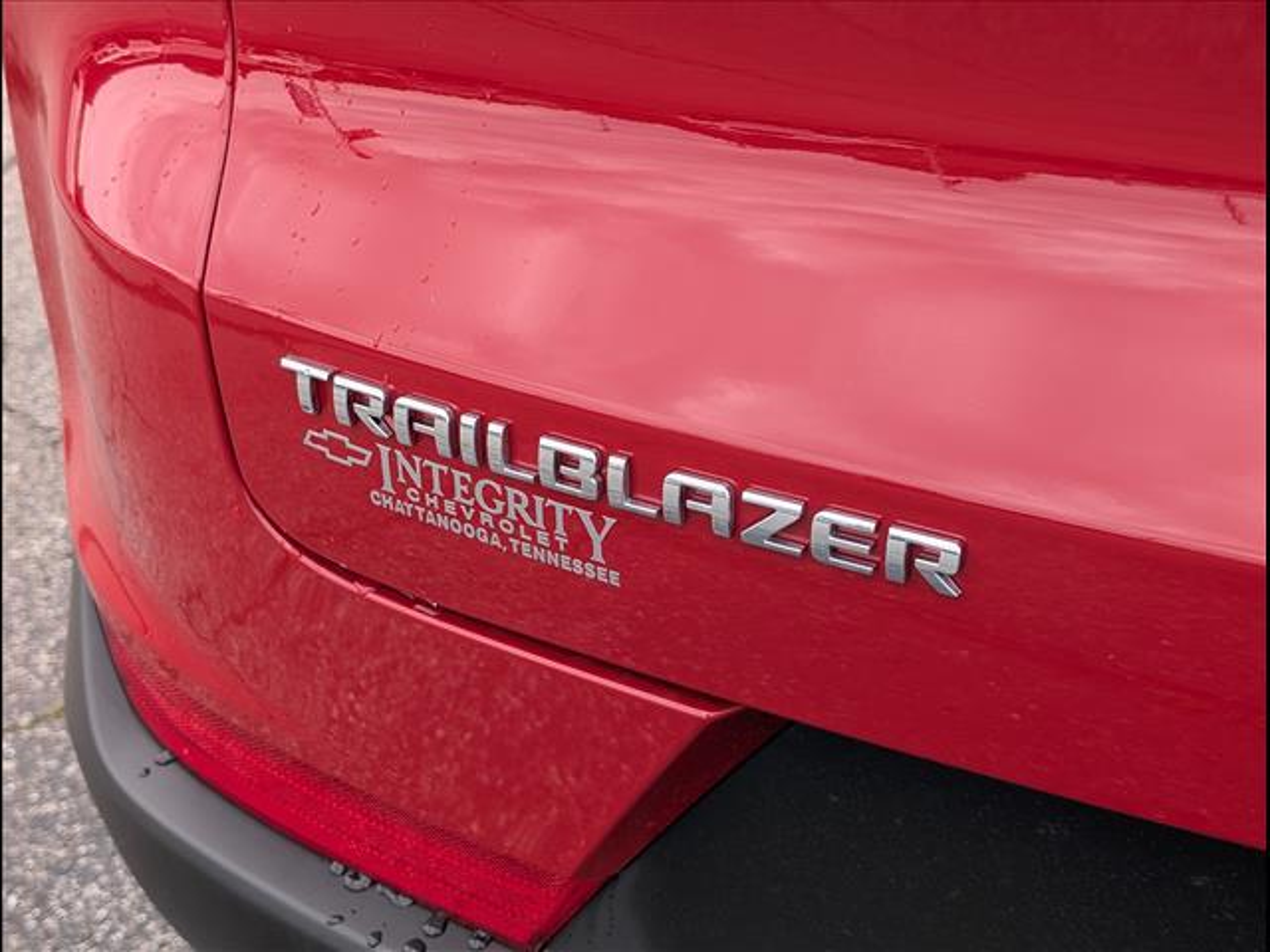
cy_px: 476
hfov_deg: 38.9
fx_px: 1798
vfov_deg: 29.7
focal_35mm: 49
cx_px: 635
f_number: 1.68
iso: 20
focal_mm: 6.9
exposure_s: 1/132
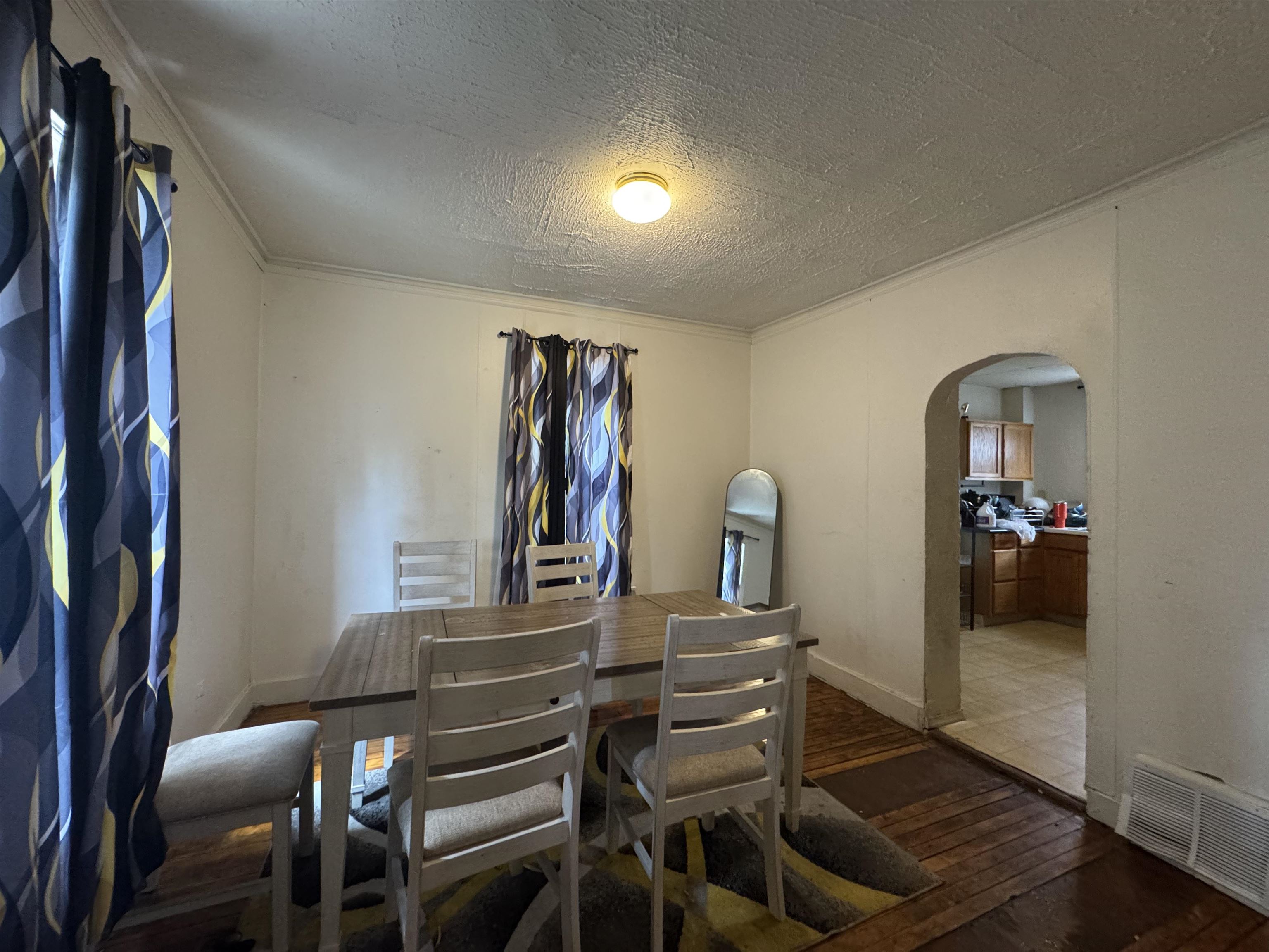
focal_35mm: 14
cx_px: 634
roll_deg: -0.7
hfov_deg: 102.1
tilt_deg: +1.3
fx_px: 513
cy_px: 476
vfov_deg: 85.7
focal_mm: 2.22
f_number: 2.2
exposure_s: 1/60
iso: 640
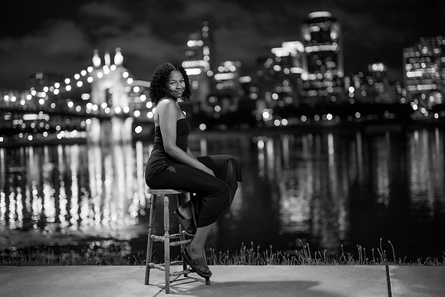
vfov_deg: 25.7
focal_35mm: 53
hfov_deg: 37.8
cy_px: 141
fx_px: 650
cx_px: 211
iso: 320
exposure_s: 1/50
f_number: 1.2
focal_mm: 50
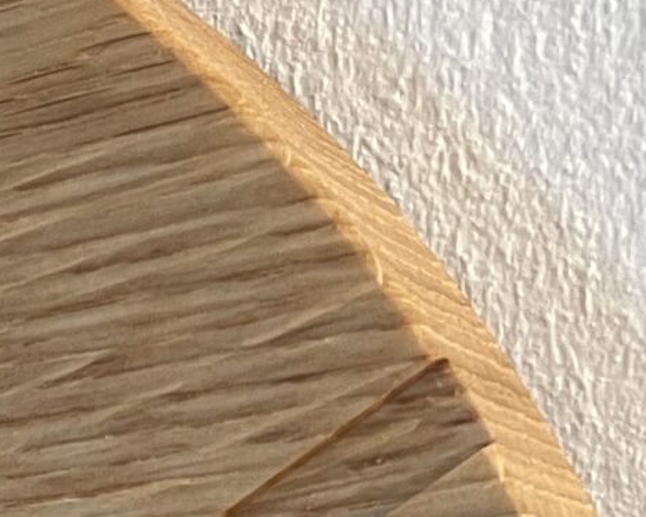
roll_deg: +4.9
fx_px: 2659
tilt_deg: -15.1
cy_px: 1196
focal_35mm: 139
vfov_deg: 9.9
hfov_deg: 12.9
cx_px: -426
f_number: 1.6
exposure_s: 1/59
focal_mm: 4.2
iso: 125
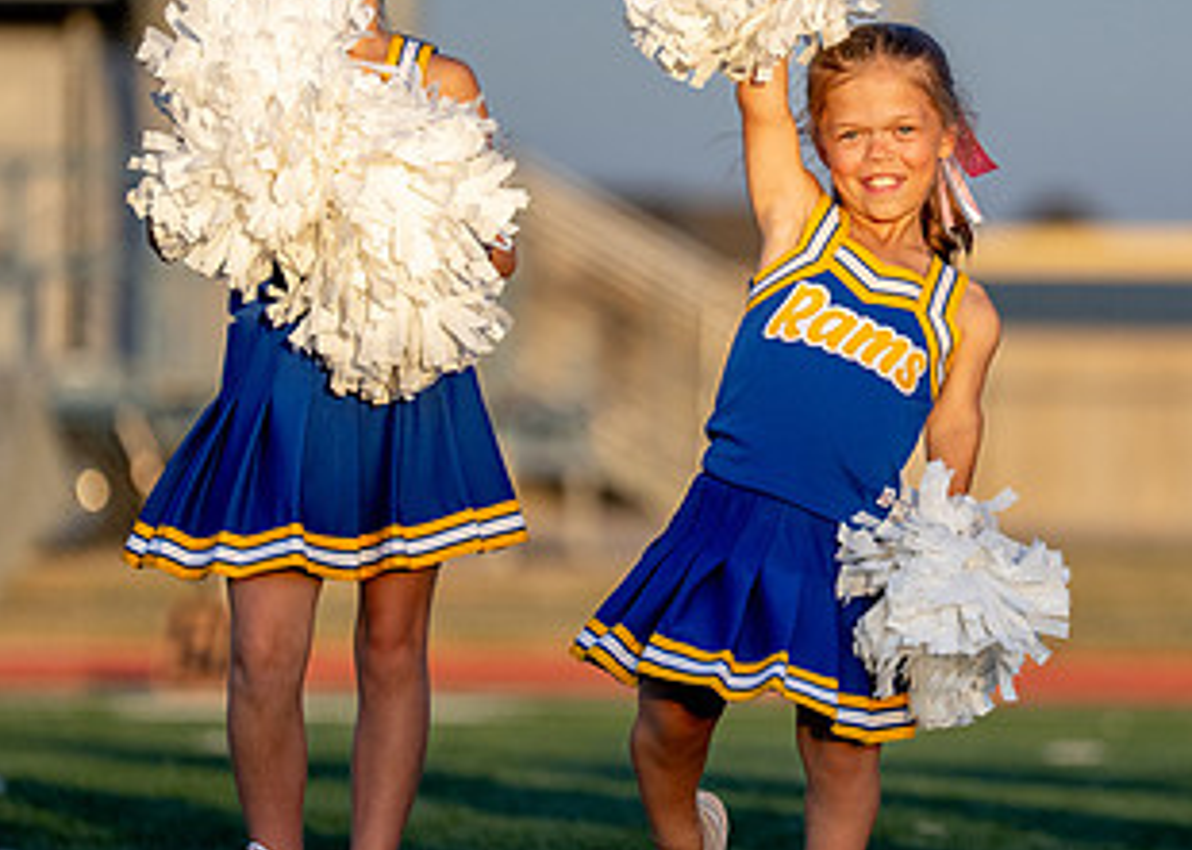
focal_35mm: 459
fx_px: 15529
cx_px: 946
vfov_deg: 3.1
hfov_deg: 4.4
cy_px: 375
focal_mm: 178
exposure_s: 1/3200
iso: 640
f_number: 2.8
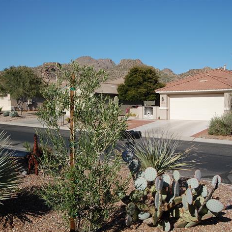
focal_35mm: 39
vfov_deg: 42.8
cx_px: 117
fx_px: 296
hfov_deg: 42.8
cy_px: 116
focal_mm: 20
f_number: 9
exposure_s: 1/320
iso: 200
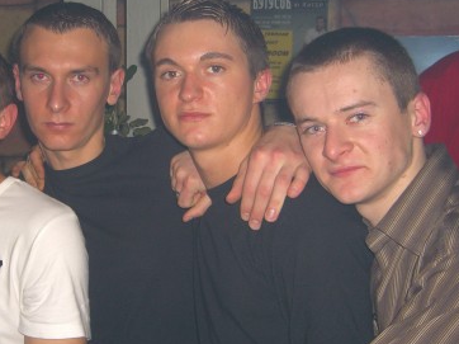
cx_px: 136
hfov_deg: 30.4
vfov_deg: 23.3
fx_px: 835
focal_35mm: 63
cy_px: 188
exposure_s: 1/60
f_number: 2.8
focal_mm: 7.9
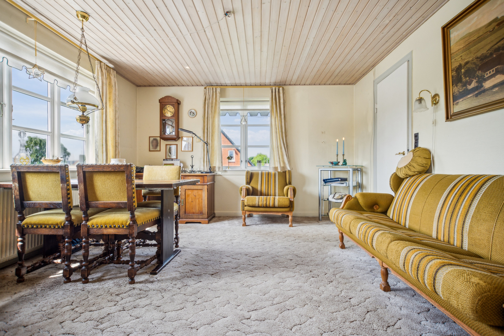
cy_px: 168
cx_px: 252
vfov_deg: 67.4
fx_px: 252
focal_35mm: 18
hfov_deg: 90.0
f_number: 8
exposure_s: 1/100
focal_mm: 18
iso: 1250
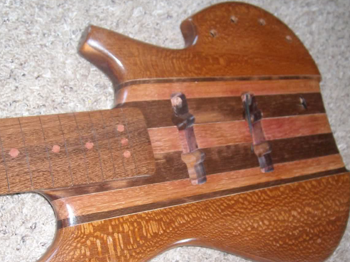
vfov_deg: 29.5
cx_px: 162
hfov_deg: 38.9
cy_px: 170
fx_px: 495
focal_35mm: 49
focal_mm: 5.8
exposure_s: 1/40
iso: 200
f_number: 2.8
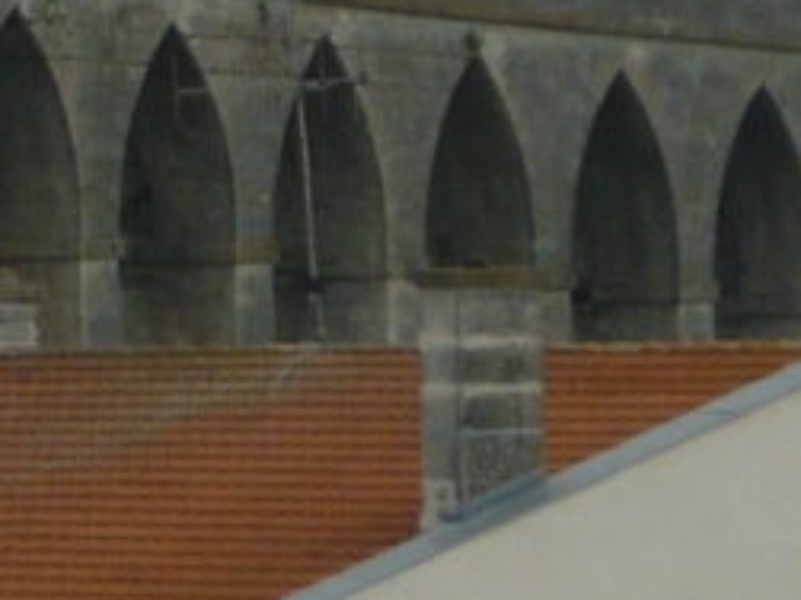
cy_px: -169
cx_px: -791
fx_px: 15080
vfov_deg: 2.3
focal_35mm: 652
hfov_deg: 3.0
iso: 100
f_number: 5.1
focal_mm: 16.5
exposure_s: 1/500
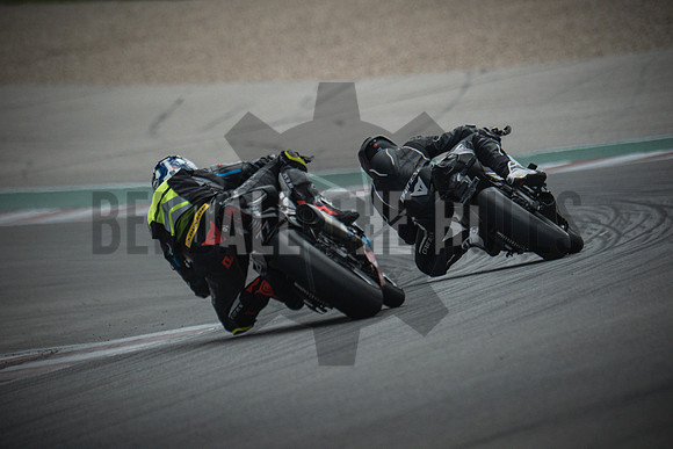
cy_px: 224
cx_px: 336
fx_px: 11219
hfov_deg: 3.4
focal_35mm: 600
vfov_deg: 2.3
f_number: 5.6
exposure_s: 1/2500
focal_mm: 400
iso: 1600
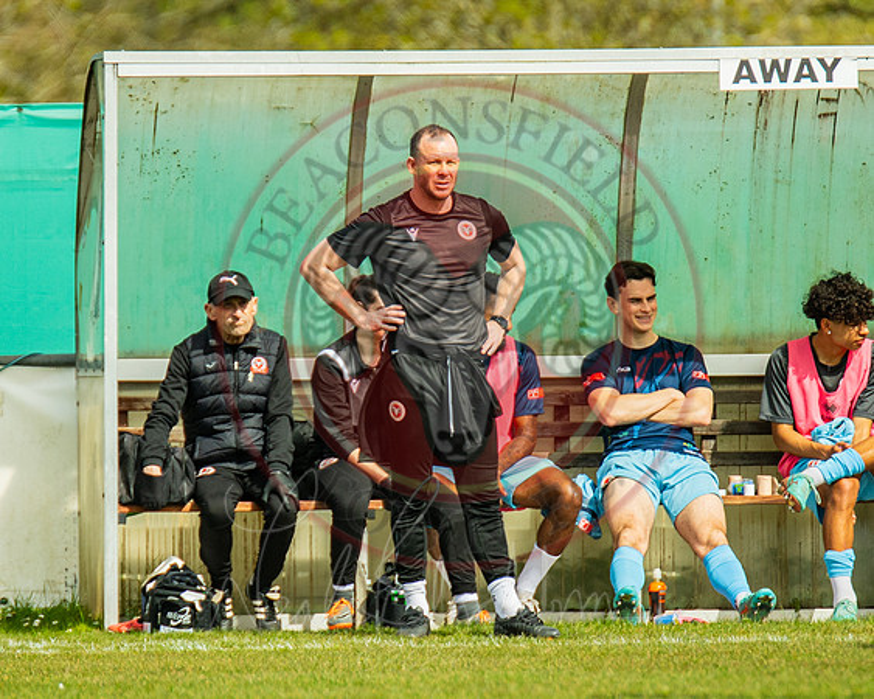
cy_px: 413
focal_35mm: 900
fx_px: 23276
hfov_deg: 2.2
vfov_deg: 1.7
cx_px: 367
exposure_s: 1/3200
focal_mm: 420
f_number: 4
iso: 400
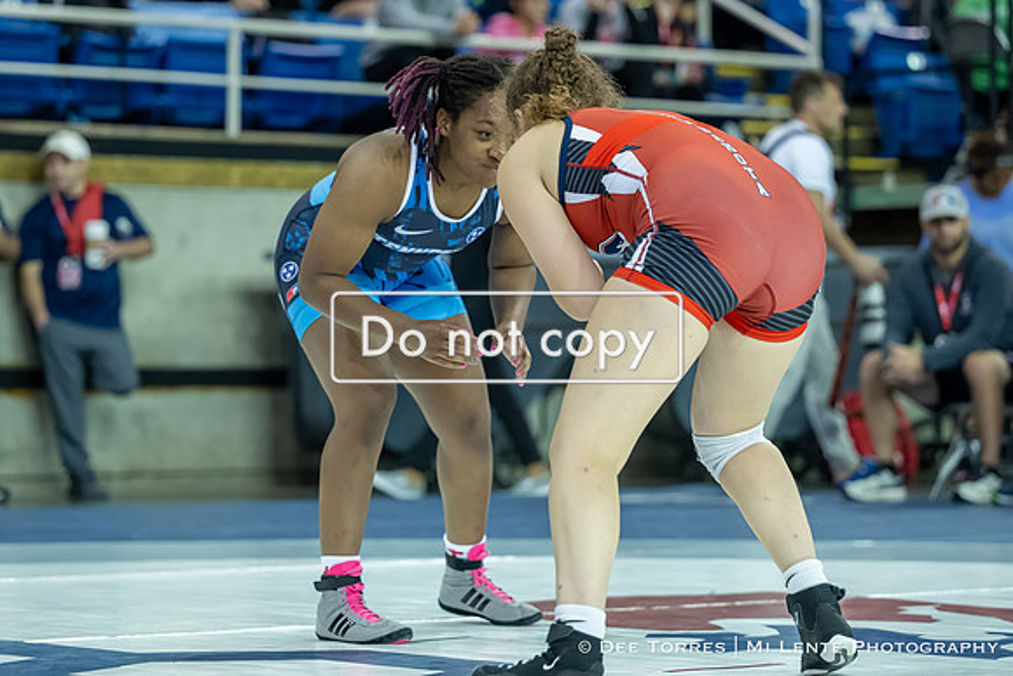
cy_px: 251
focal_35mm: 144
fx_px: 4066
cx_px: 459
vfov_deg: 9.5
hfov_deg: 14.2
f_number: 2.8
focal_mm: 115
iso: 2800
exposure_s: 1/800
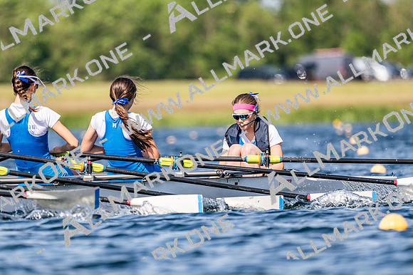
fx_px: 6879
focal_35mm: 600
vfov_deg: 2.3
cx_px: 206
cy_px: 138
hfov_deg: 3.4
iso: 180
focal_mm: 400
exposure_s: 1/2500
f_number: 4.5
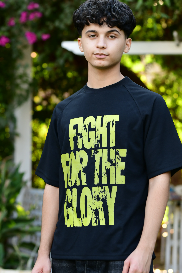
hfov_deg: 9.4
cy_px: 134
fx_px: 1107
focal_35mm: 146
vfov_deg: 14.1
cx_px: 110
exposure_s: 1/125
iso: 200
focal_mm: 85
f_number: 3.2
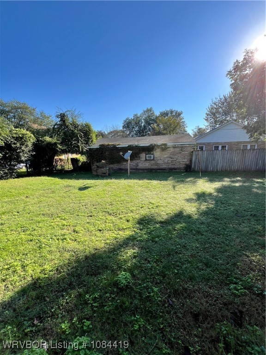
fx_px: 133
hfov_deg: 89.9
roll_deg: +1.7
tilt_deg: -7.8
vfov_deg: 106.2
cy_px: 178
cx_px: 133
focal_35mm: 13
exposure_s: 1/637
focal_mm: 1.57
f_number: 1.8
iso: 32
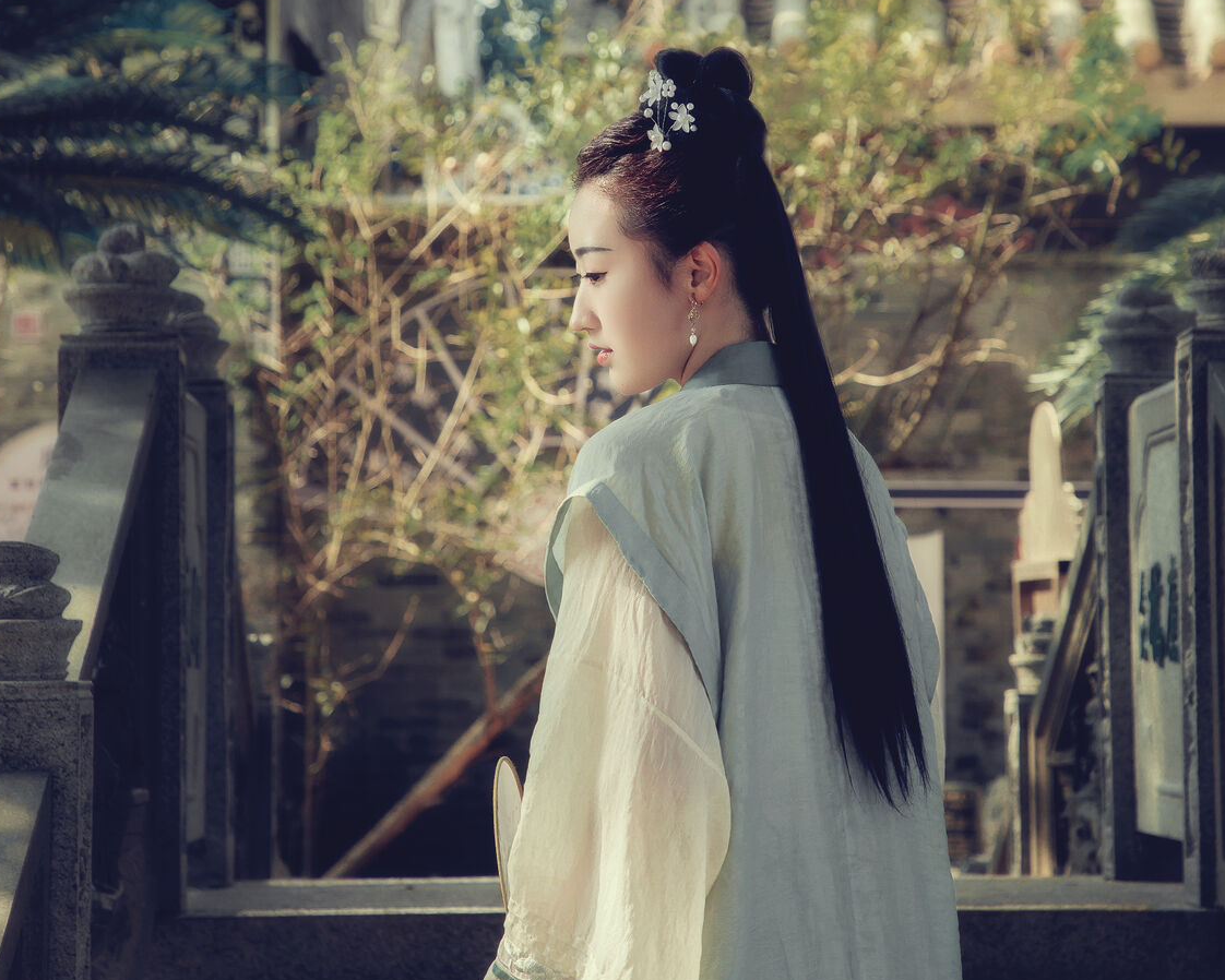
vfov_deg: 11.3
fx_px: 4968
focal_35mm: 137
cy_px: 319
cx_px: 625
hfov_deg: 14.1
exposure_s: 1/125
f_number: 6.3
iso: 200
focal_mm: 91
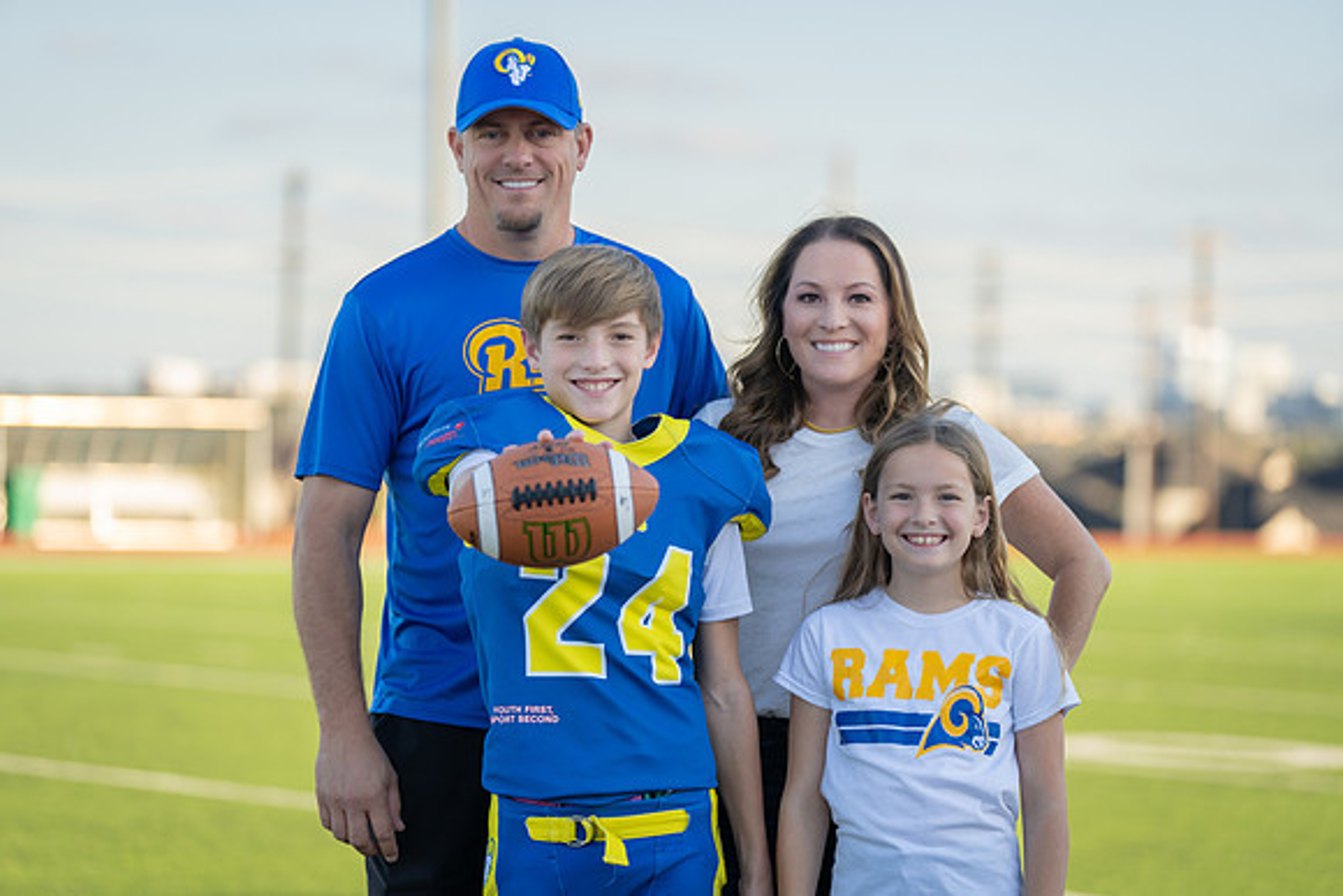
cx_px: 672
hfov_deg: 15.6
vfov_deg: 10.5
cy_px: 448
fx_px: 4888
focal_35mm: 131
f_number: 2.8
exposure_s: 1/500
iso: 100
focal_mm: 131
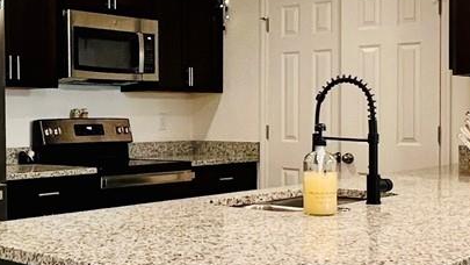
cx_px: 172
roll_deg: +1.2
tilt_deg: -2.2
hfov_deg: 37.0
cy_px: 142
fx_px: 698
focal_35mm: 56
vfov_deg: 21.5
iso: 200
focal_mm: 1.57
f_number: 1.8
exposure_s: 1/60
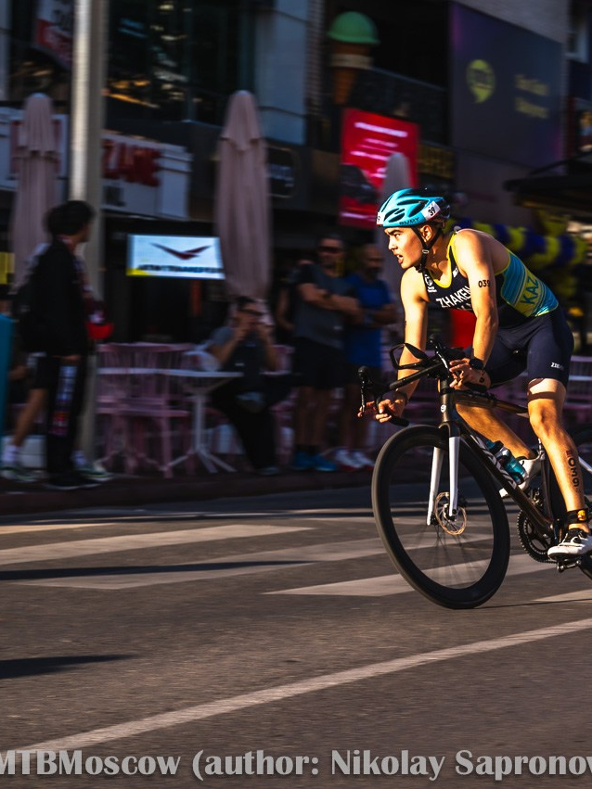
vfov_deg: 14.5
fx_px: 3102
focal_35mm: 136
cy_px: 394
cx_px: 538
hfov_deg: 10.8
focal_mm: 94
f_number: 8
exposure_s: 1/200
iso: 50
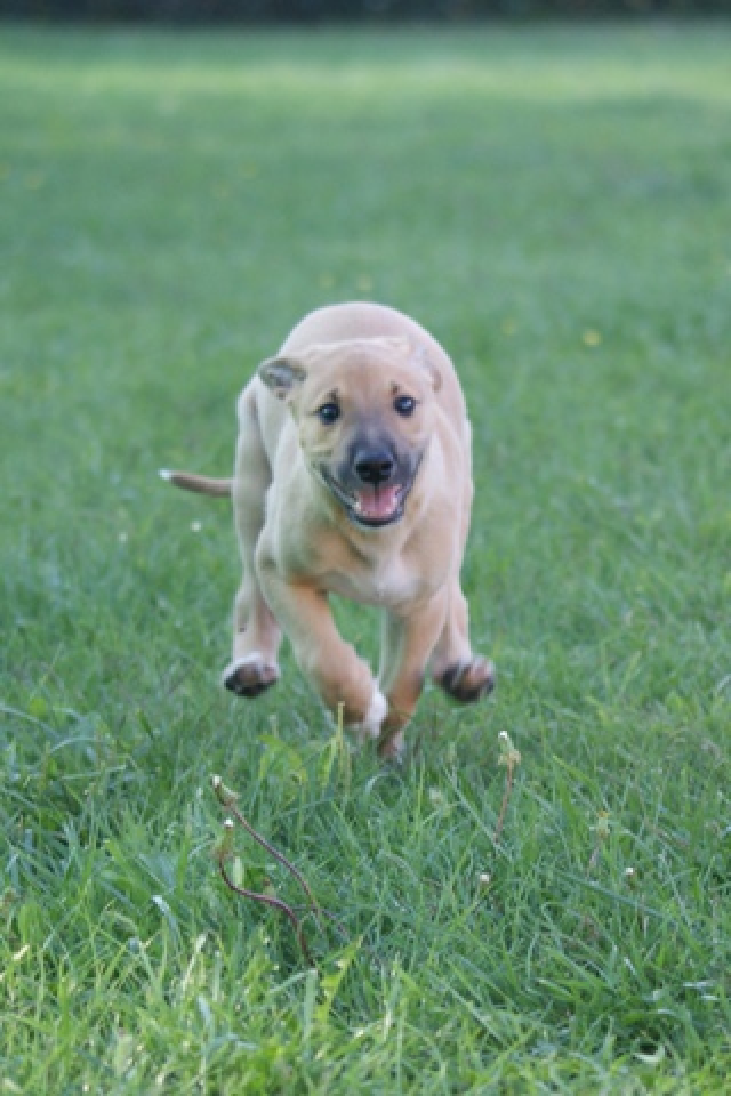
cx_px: 366
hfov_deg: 13.0
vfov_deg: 19.5
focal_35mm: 105
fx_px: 3198
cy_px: 548
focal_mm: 70
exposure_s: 1/250
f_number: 4
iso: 320
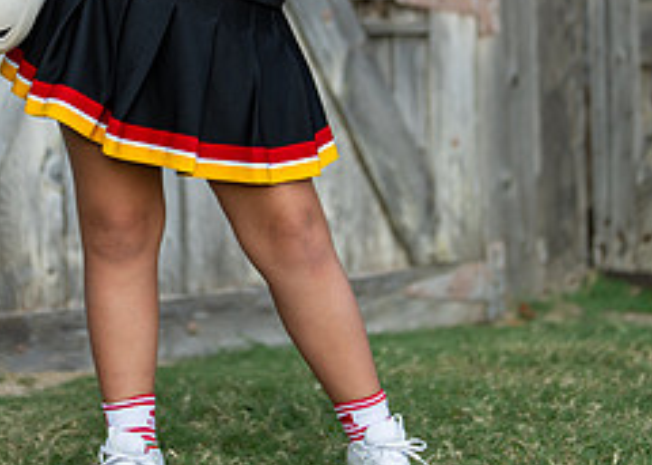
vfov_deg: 10.1
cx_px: 249
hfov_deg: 14.2
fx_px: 2609
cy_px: -30
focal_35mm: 141
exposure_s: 1/2000
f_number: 1.2
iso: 125
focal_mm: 50
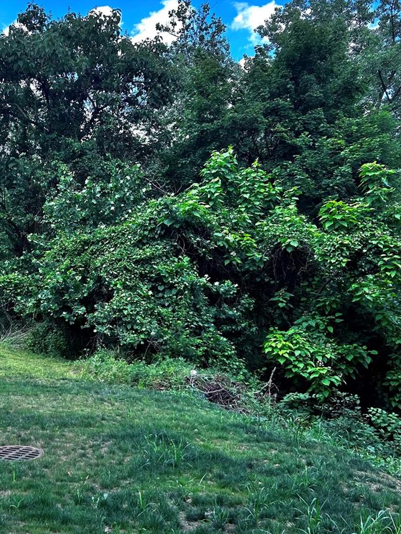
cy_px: 253
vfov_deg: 42.0
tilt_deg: -0.3
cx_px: 80
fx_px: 695
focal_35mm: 45
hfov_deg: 31.4
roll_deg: -1.0
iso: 50
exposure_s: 1/2994
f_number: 1.5
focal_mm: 5.7
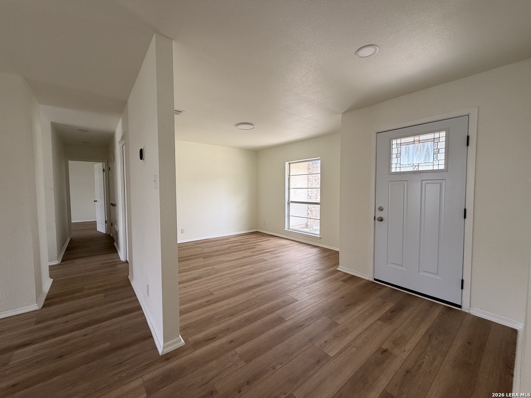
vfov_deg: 85.7
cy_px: 199
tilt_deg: -3.0
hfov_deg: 102.1
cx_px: 266
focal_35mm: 14
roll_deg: +0.9
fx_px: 215
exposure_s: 1/121
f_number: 2.2
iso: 160
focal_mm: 2.22
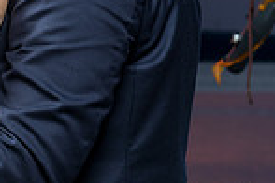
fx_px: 2689
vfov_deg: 3.9
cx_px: -202
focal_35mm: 352
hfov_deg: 5.8
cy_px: 20
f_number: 8
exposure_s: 1/200
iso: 160
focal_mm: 89
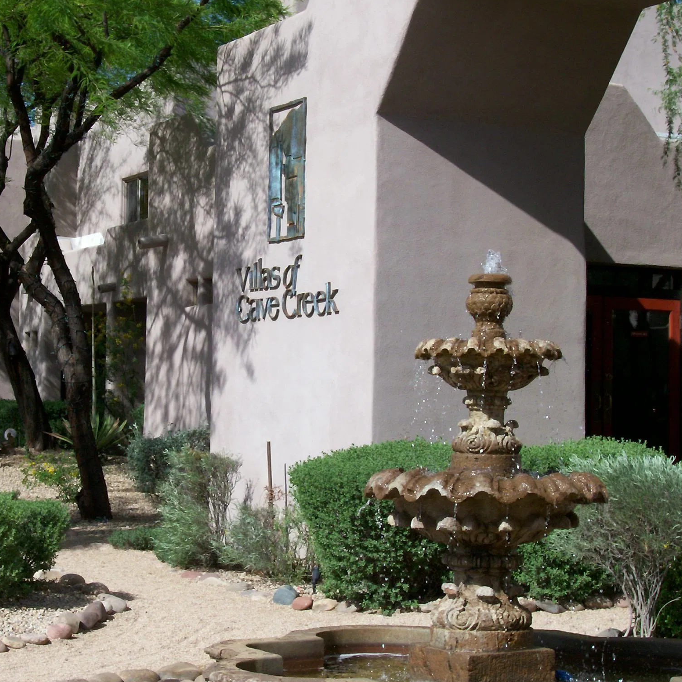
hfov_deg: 22.1
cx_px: 247
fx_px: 1739
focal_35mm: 78
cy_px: 337
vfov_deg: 22.2
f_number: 6.8
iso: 80
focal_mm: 10.8
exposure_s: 1/319
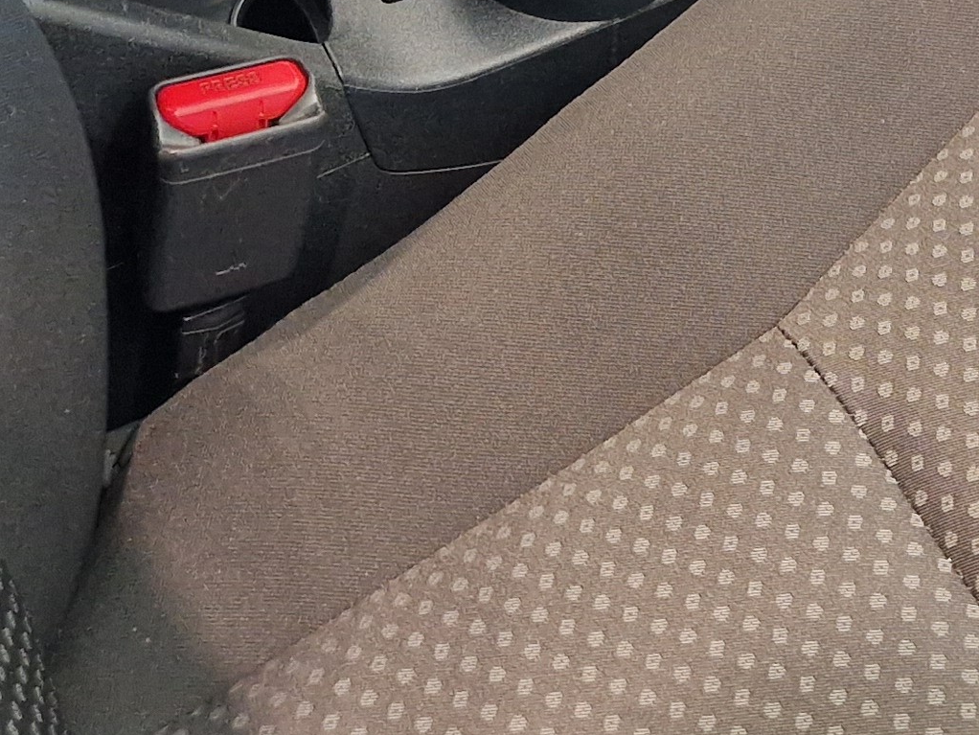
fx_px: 2546
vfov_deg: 14.4
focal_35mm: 90
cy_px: -591
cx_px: 1286
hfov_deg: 19.9
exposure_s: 1/100
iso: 320
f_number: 1.8
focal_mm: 5.4
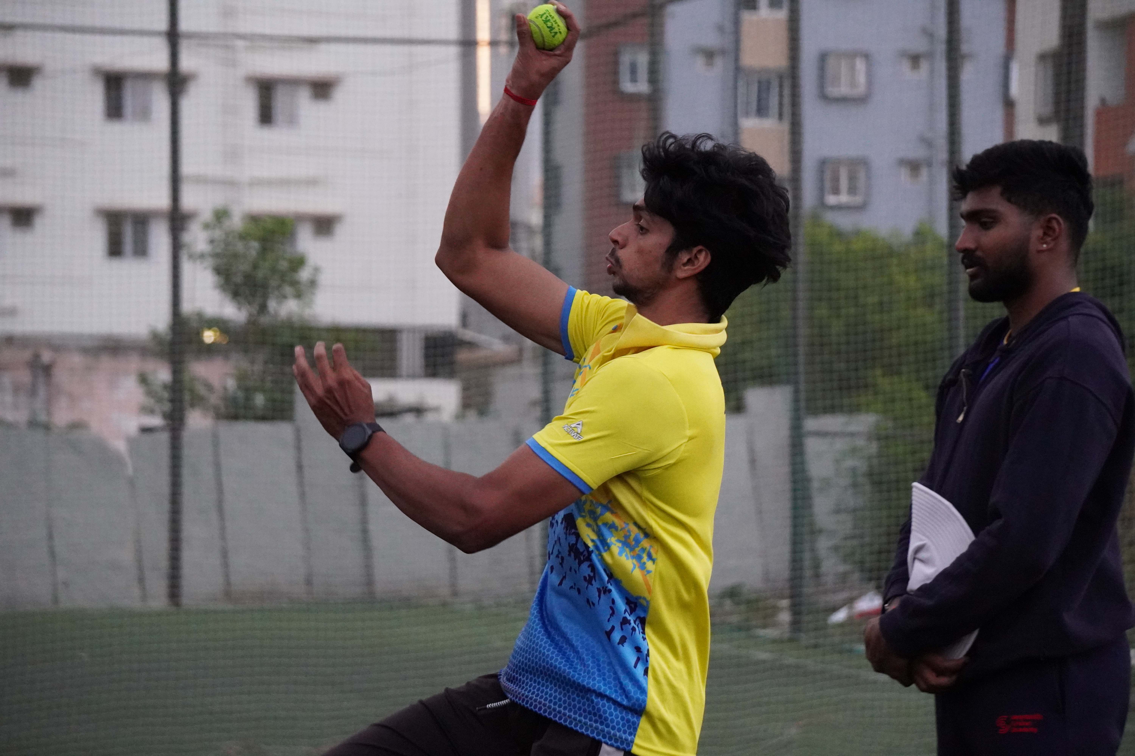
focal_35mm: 142
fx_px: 4492
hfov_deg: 14.4
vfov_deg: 9.6
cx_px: 568
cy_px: 378
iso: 6400
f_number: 5.6
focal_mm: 95
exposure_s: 1/1000
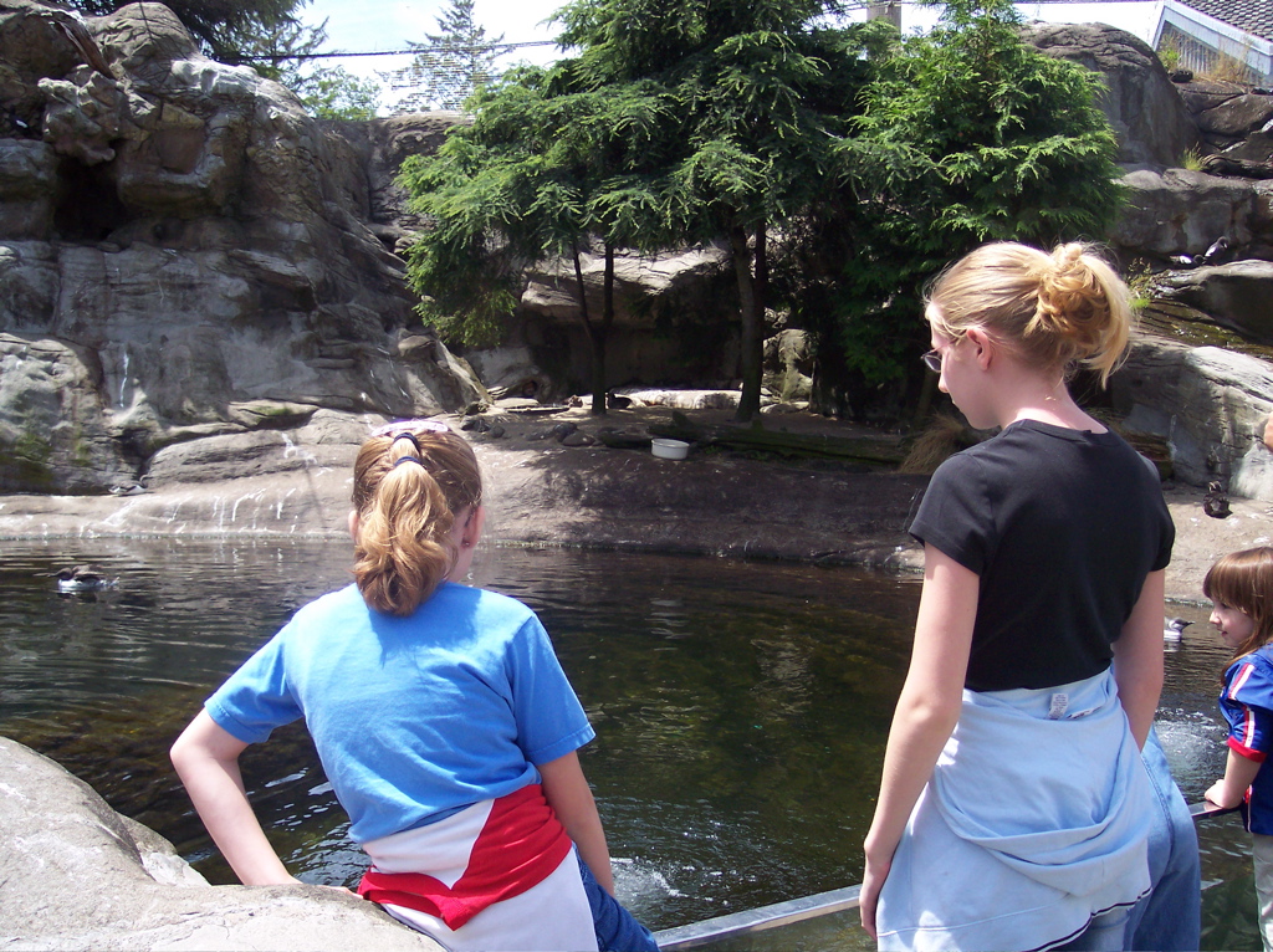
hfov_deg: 49.0
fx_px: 1396
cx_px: 636
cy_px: 476
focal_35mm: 38
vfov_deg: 37.7
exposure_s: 1/700
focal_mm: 8
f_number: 2.8
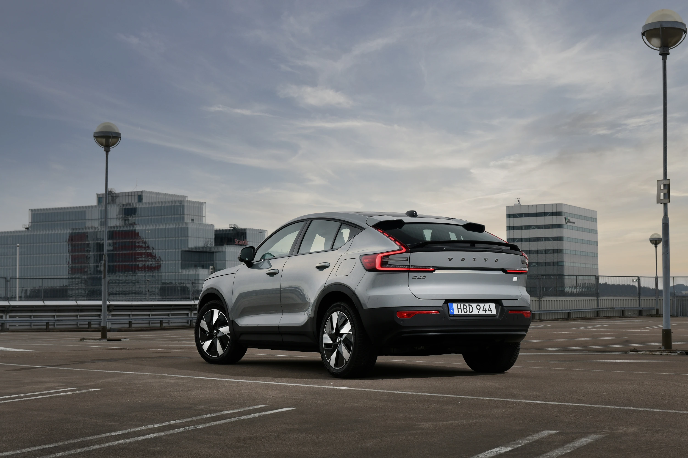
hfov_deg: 32.4
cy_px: 229
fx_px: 1185
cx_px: 344
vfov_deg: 21.9
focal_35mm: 62
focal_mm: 62
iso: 500
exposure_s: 1/80
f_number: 11
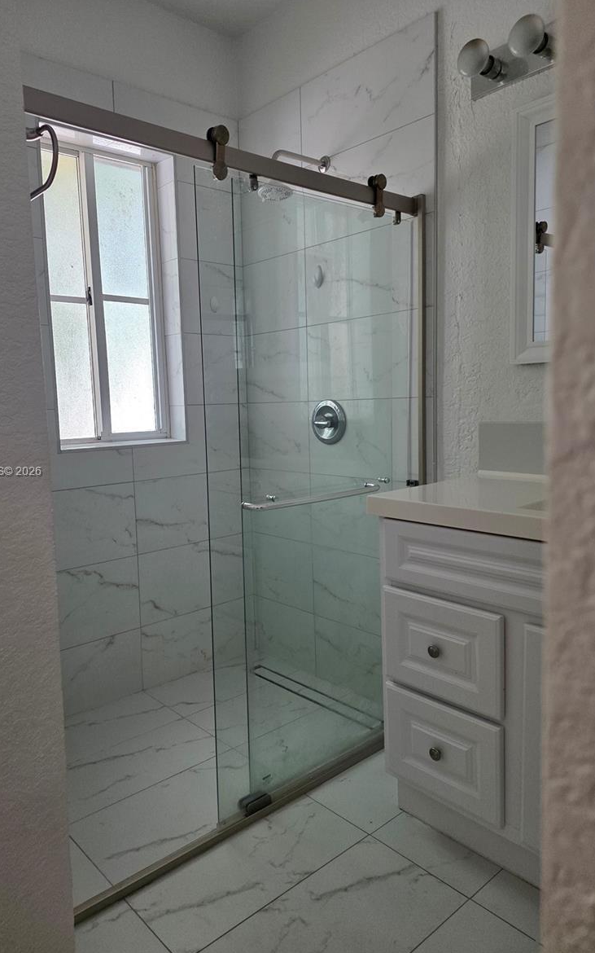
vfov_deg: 72.6
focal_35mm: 25
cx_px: 257
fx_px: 649
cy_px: 472
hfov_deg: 49.1
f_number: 1.7
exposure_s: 1/120
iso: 200
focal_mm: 6.25
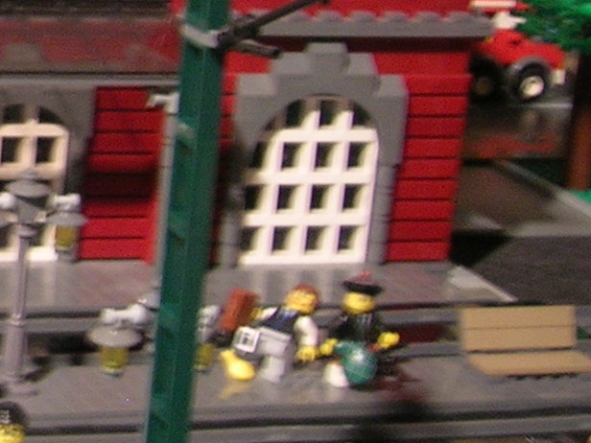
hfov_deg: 12.5
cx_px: -507
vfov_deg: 10.3
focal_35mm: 143
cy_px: -4
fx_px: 2441
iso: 71
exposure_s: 1/3.9
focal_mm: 5.7
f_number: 2.9
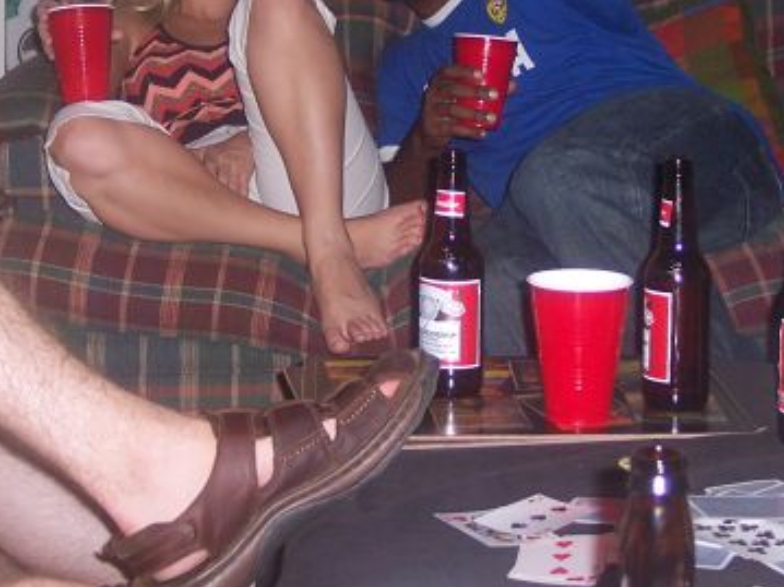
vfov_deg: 16.7
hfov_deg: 22.5
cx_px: 334
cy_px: 24
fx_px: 1970
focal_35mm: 87
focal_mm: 8
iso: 100
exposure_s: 1/60
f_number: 2.8
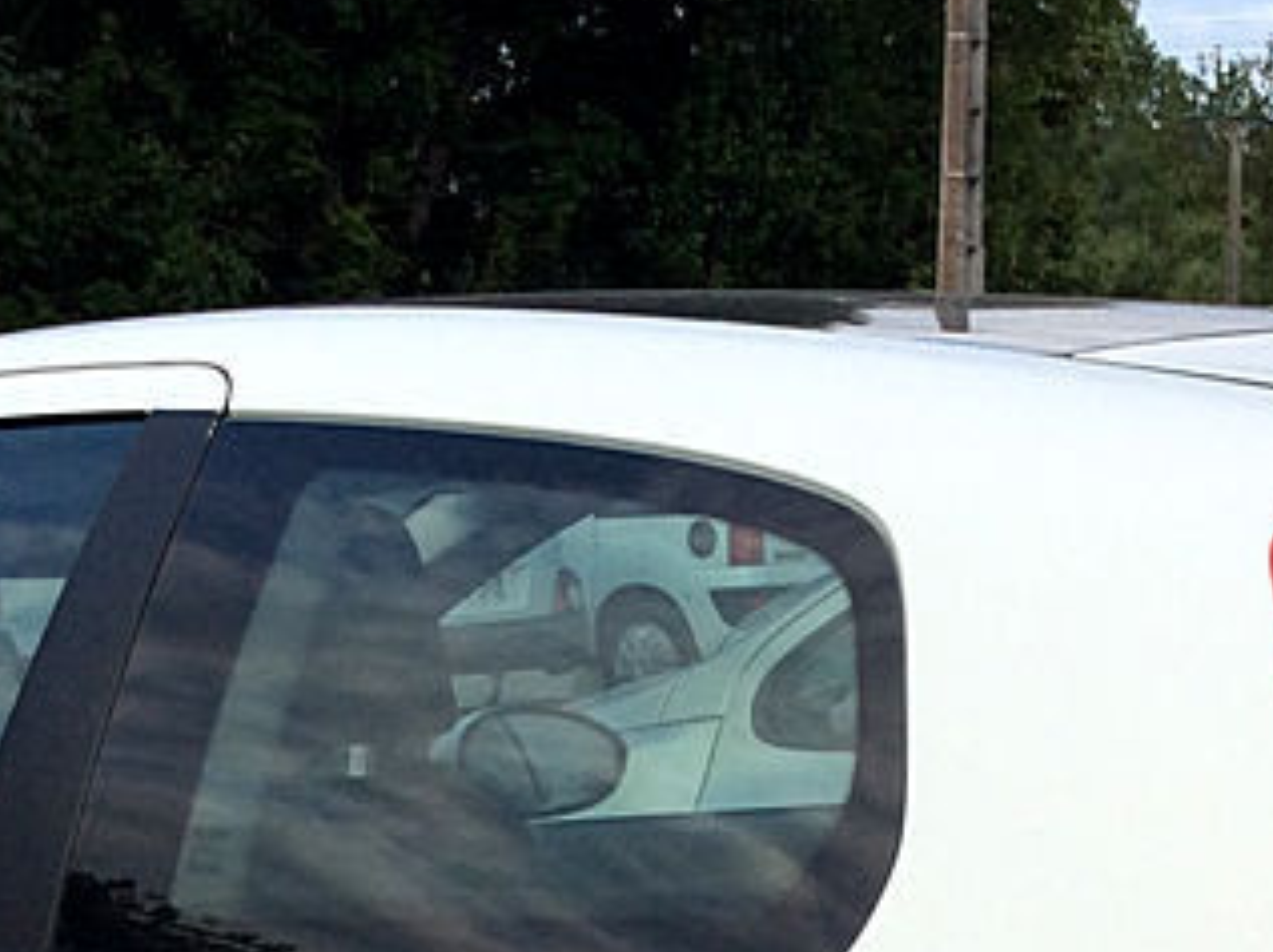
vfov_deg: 13.8
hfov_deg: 19.5
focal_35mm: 101
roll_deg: +4.5
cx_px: 707
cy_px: 1404
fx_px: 3710
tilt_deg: -14.7
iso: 32
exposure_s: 1/817
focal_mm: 3.3
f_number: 2.4
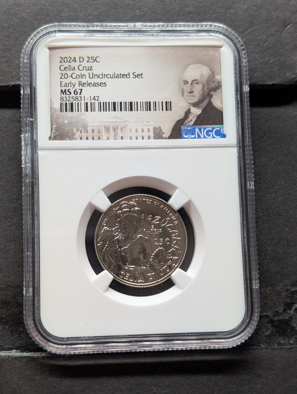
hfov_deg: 29.7
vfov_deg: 38.9
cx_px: 148
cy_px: 197
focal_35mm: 49
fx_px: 559
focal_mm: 6.9
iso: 60
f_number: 1.68
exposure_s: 1/50.2
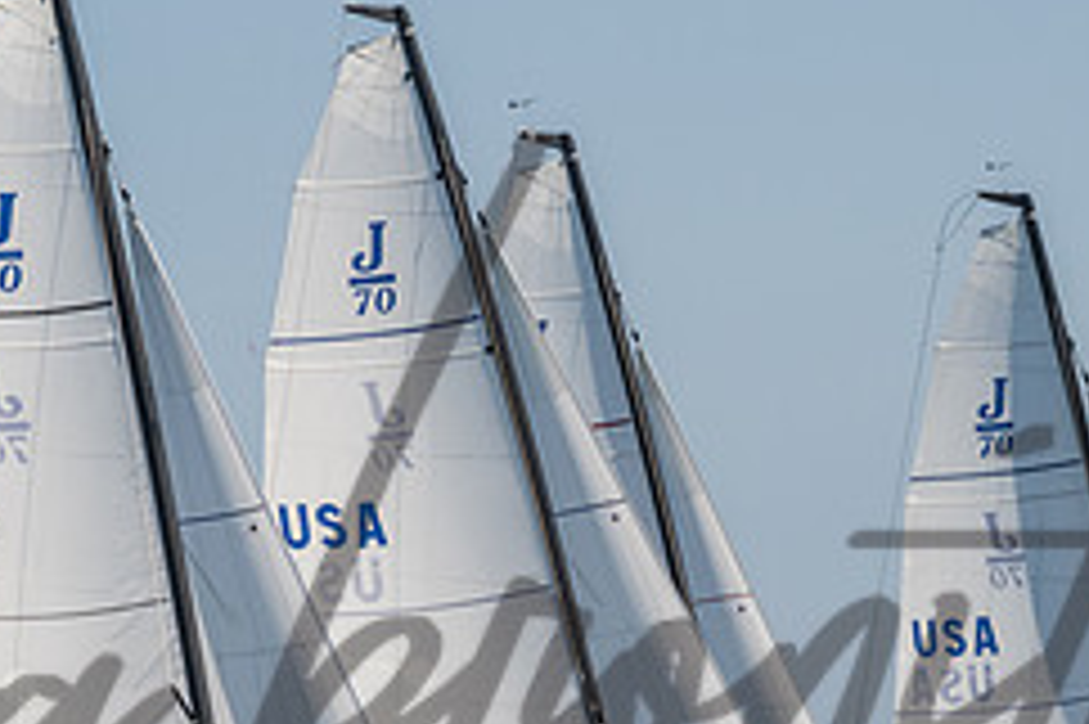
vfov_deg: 3.7
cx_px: 590
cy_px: 645
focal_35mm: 372
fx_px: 11245
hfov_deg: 5.5
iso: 800
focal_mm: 155
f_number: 8
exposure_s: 1/1000
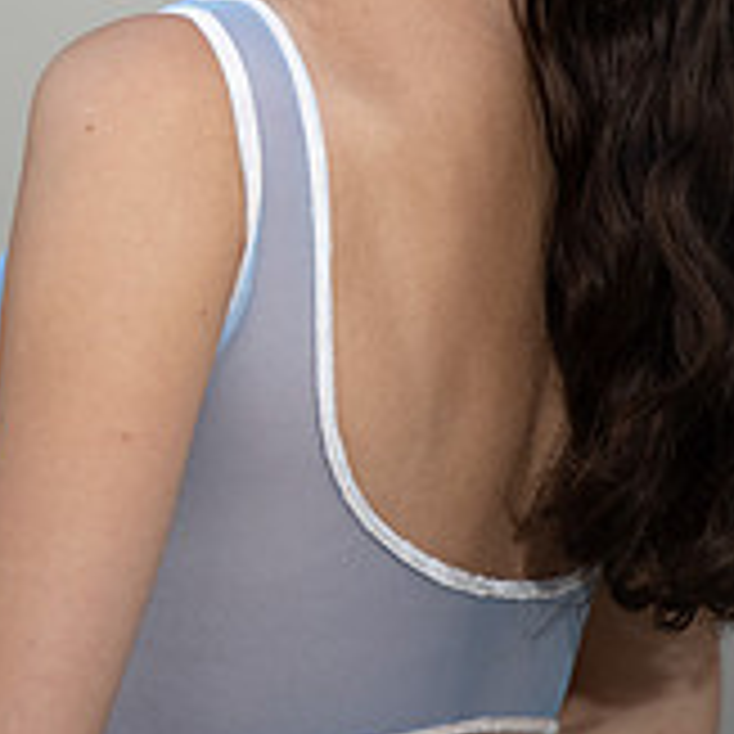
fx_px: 11275
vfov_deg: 3.7
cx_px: 149
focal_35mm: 470
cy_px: -185
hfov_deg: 3.7
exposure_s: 1/800
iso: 200
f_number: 2.8
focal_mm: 200
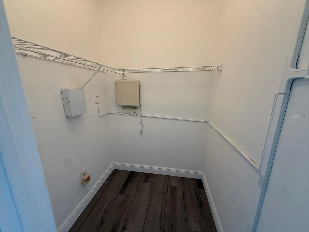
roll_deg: +0.2
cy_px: 116
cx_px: 154
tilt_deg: -12.6
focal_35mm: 14
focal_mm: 2.22
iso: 250
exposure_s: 1/60
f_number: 2.2
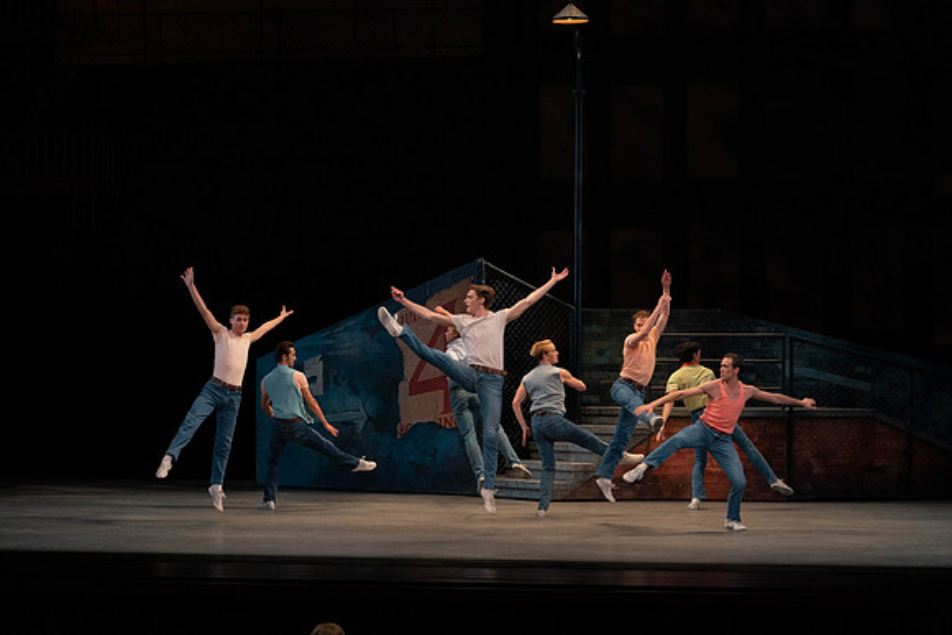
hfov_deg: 20.4
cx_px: 476
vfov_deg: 13.7
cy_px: 318
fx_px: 2645
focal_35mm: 100
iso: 3200
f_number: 4.5
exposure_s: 1/400
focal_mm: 100
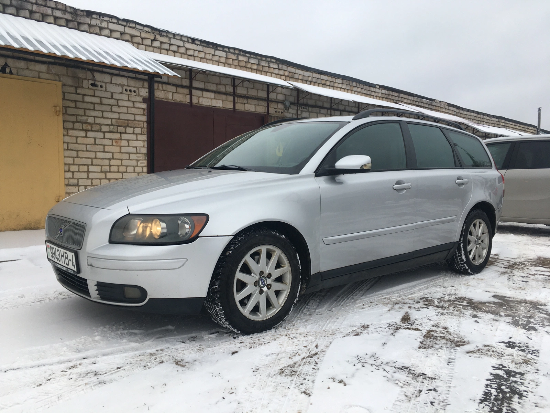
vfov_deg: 48.2
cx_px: 275
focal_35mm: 29
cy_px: 206
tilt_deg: -3.0
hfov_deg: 61.7
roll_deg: +0.6
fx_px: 461
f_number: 2.2
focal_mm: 4.15
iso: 25
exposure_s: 1/276
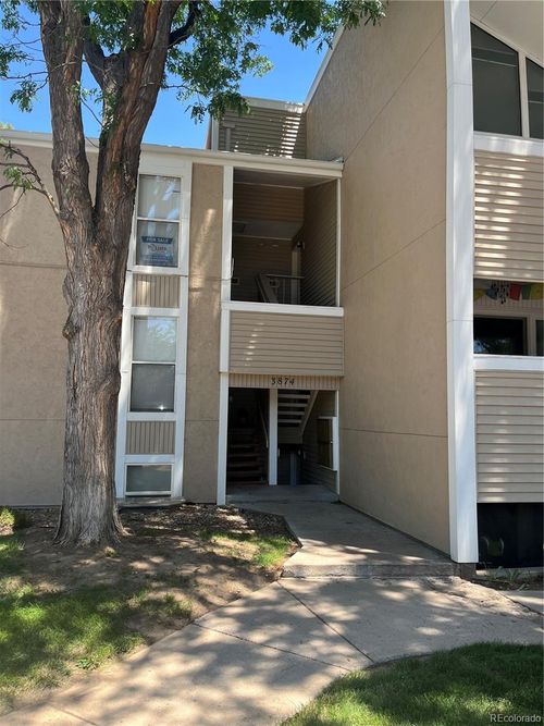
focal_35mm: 26
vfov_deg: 67.3
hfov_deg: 53.0
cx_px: 272
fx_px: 545
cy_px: 363
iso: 50
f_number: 1.6
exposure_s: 1/615
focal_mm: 5.1
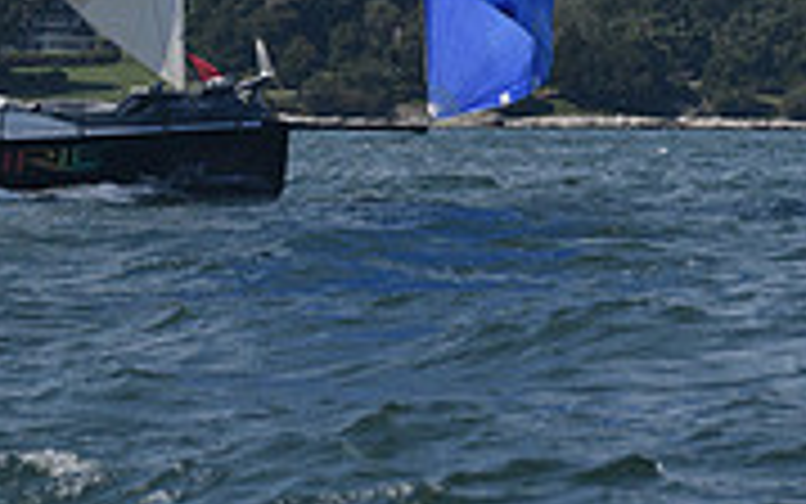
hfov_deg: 6.5
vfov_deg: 4.0
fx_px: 7097
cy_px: -738
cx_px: 25
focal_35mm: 323
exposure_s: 1/1250
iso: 250
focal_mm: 98
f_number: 6.3
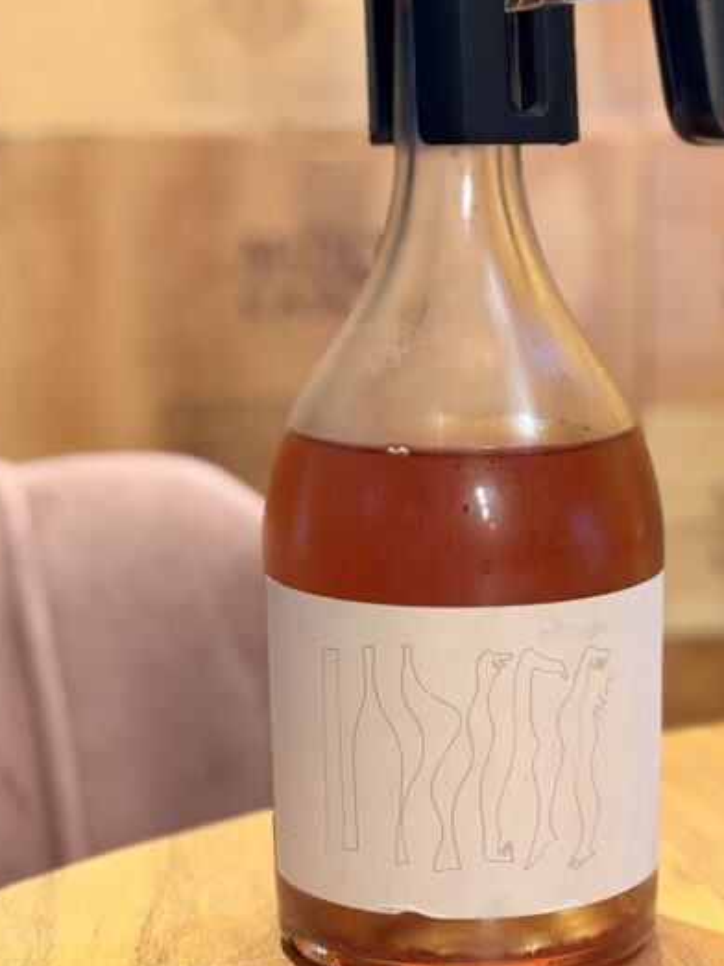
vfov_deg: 20.5
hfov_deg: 15.7
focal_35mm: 94
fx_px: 2622
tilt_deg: -1.3
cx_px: 445
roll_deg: -0.3
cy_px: 131
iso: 320
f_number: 1.78
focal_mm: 6.76
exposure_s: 1/33
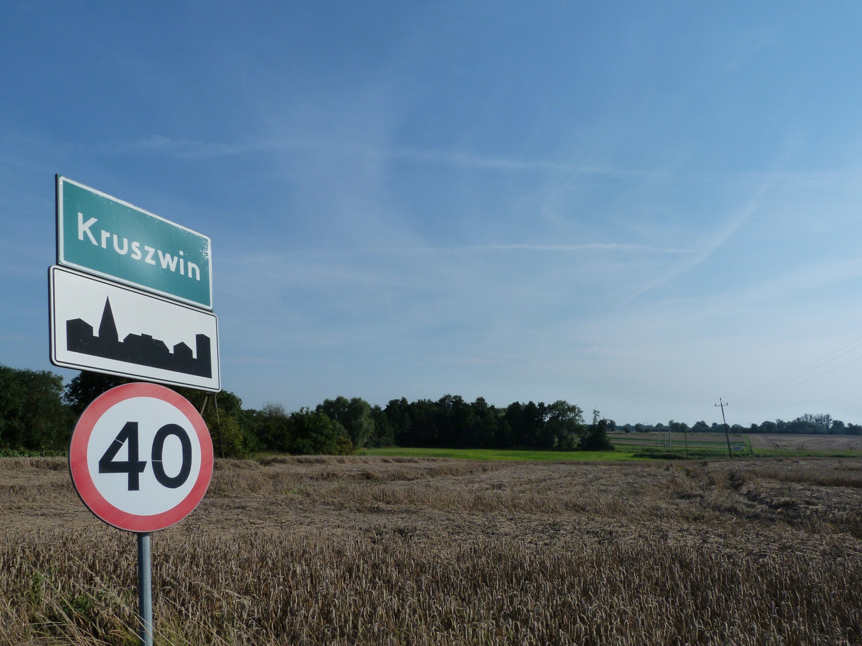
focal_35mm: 25
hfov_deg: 69.4
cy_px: 323
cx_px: 431
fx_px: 623
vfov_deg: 54.9
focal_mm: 4.5
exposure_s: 1/640
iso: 125
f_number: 5.6
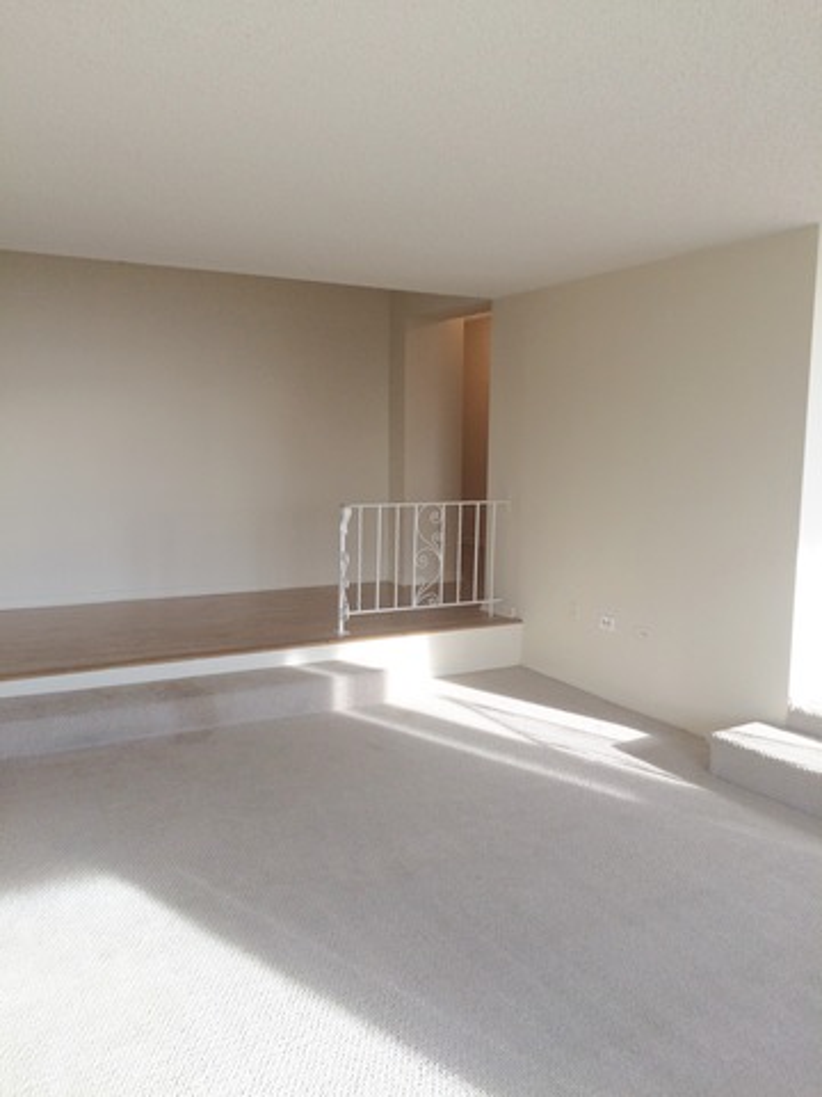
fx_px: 918
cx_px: 411
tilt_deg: -6.7
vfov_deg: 61.7
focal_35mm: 29
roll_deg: +1.6
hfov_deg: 48.2
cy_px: 548
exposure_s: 1/60
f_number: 2.2
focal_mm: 4.15
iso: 40
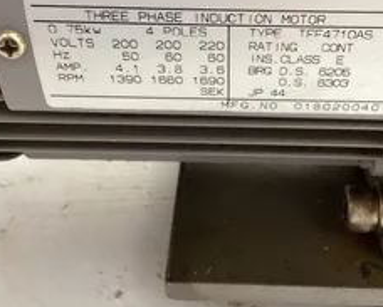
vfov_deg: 28.6
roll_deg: +1.9
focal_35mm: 53
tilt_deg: -36.7
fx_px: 602
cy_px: 124
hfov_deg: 35.2
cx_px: 233
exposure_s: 1/50
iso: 250
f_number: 2.4
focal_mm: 3.3
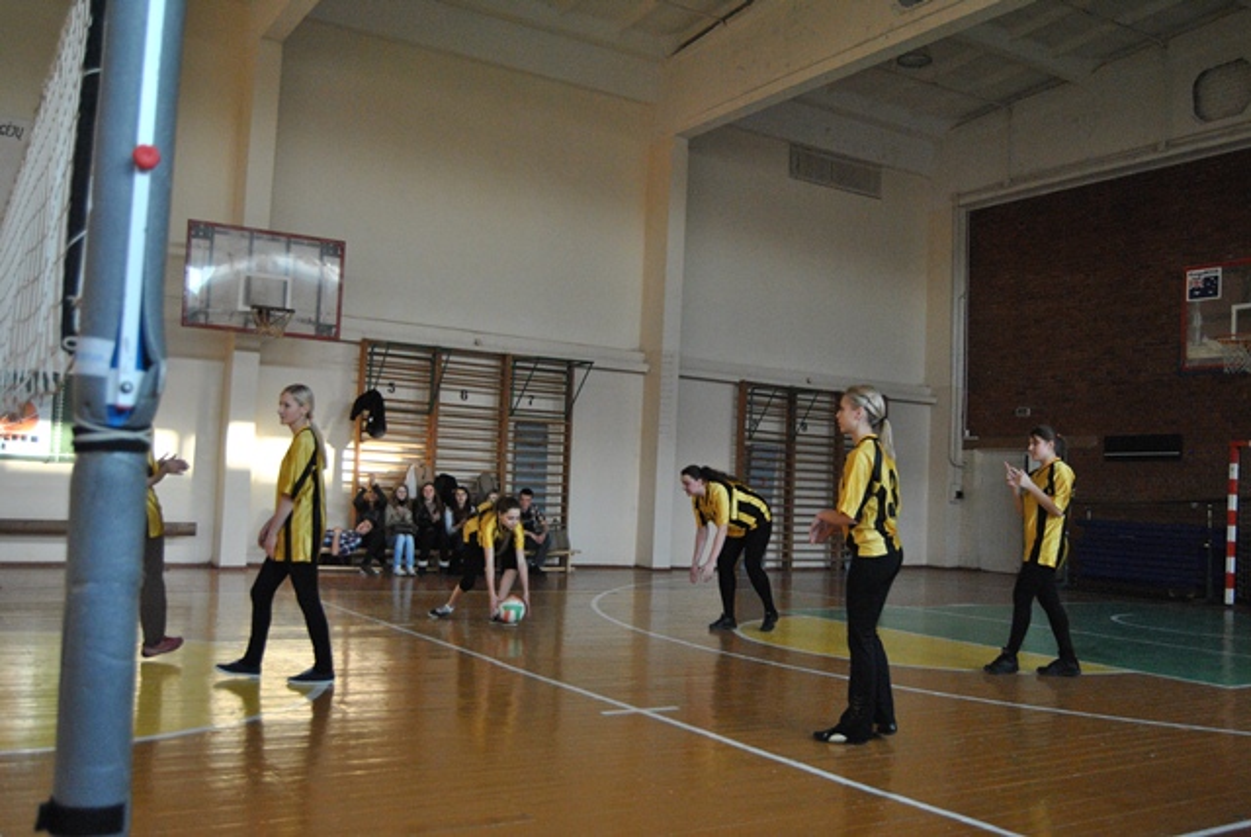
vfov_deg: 40.0
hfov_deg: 57.2
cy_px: 418
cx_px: 626
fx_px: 1148
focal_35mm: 33
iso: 800
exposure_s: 1/500
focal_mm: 22
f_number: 3.5
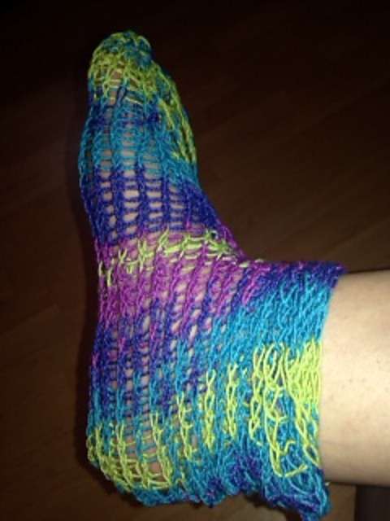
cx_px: 195
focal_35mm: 33
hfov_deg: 42.9
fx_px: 496
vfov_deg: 55.4
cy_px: 260
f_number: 2.4
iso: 50
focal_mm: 4.12
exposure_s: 1/37
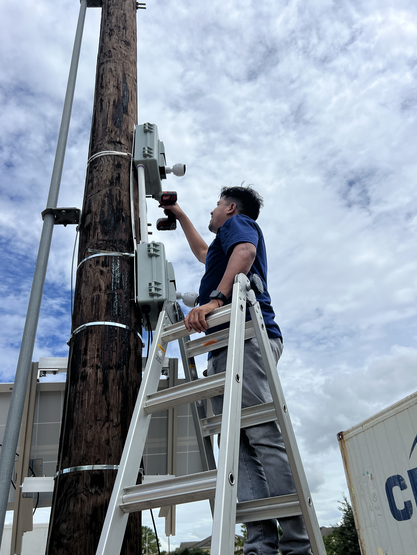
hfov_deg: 51.4
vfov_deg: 65.3
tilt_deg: +34.3
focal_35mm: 27
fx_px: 434
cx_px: 208
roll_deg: +3.5
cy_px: 286
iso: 50
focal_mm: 5.7
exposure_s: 1/8696
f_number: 1.5
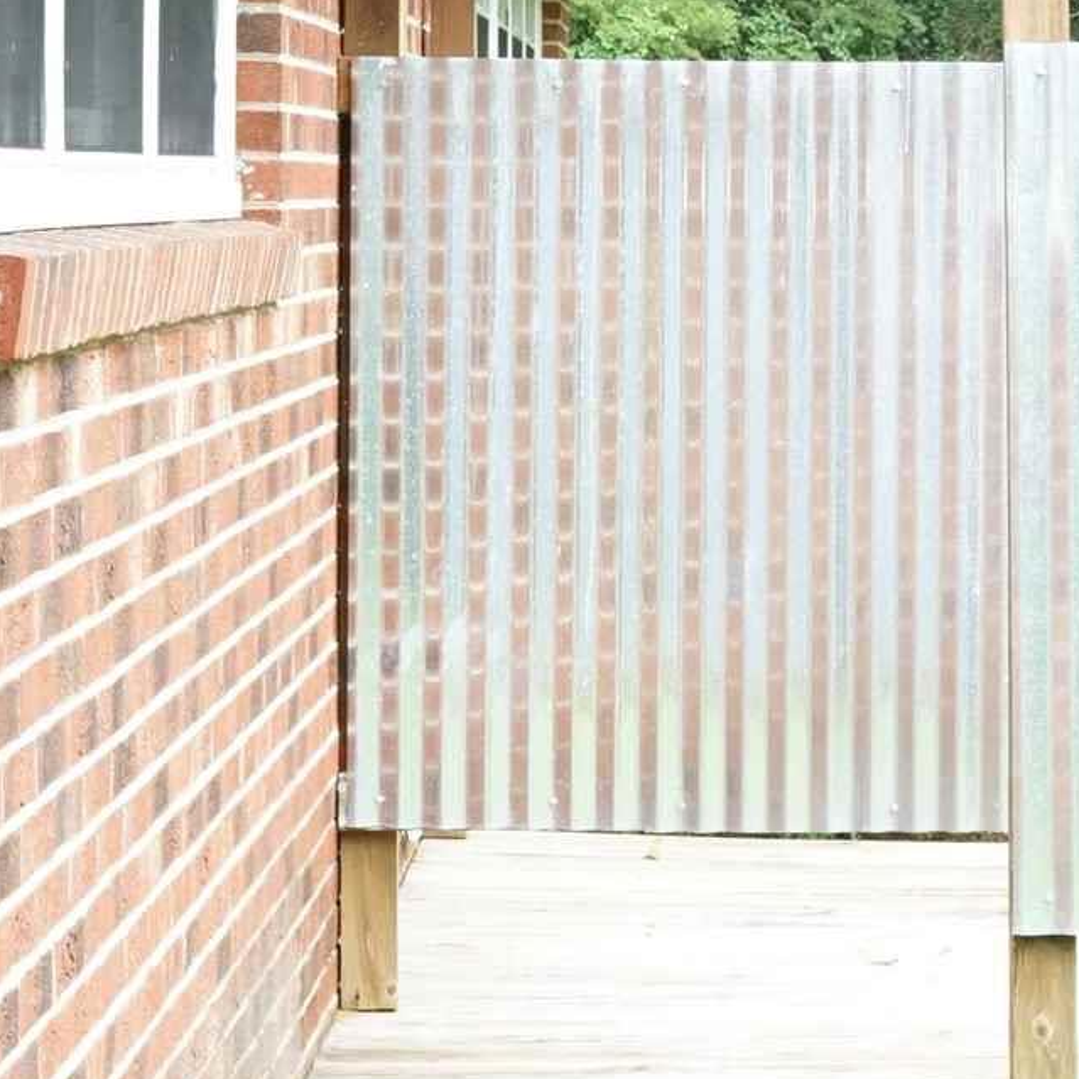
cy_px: 467
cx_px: 1047
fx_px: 4796
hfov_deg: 12.7
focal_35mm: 136
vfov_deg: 12.8
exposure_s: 1/40
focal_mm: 50
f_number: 22
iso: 4000
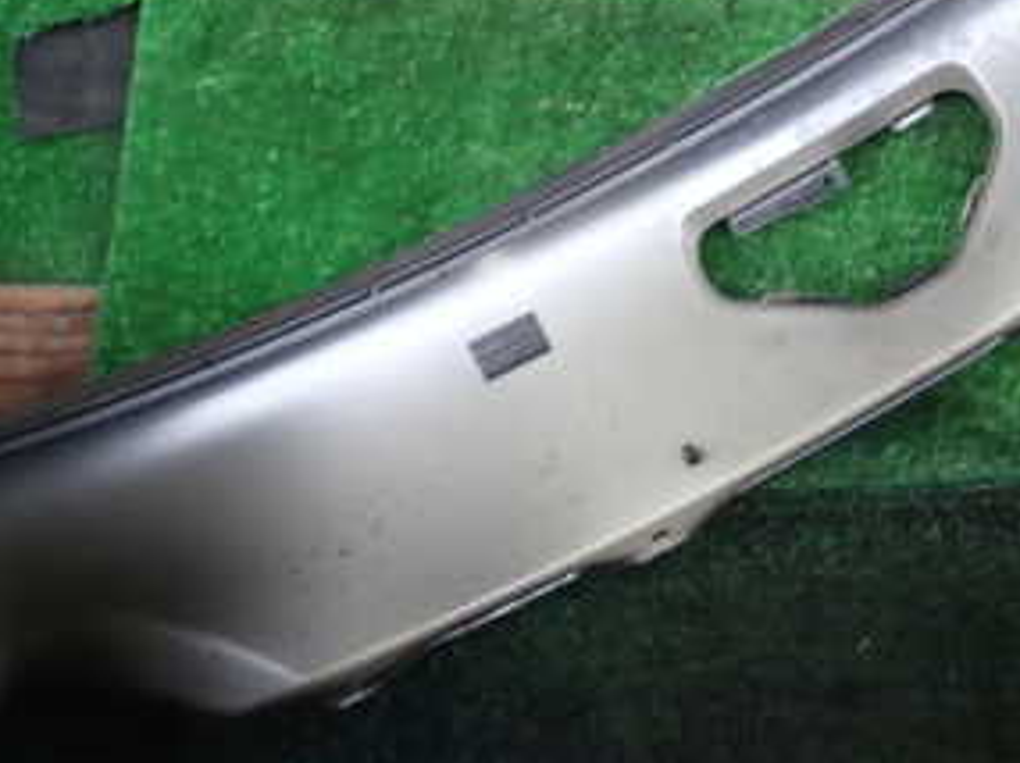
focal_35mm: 63
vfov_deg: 22.5
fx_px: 1855
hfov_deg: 29.6
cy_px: 36
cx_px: 895
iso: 200
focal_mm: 5.4
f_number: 2.3
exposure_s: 1/60
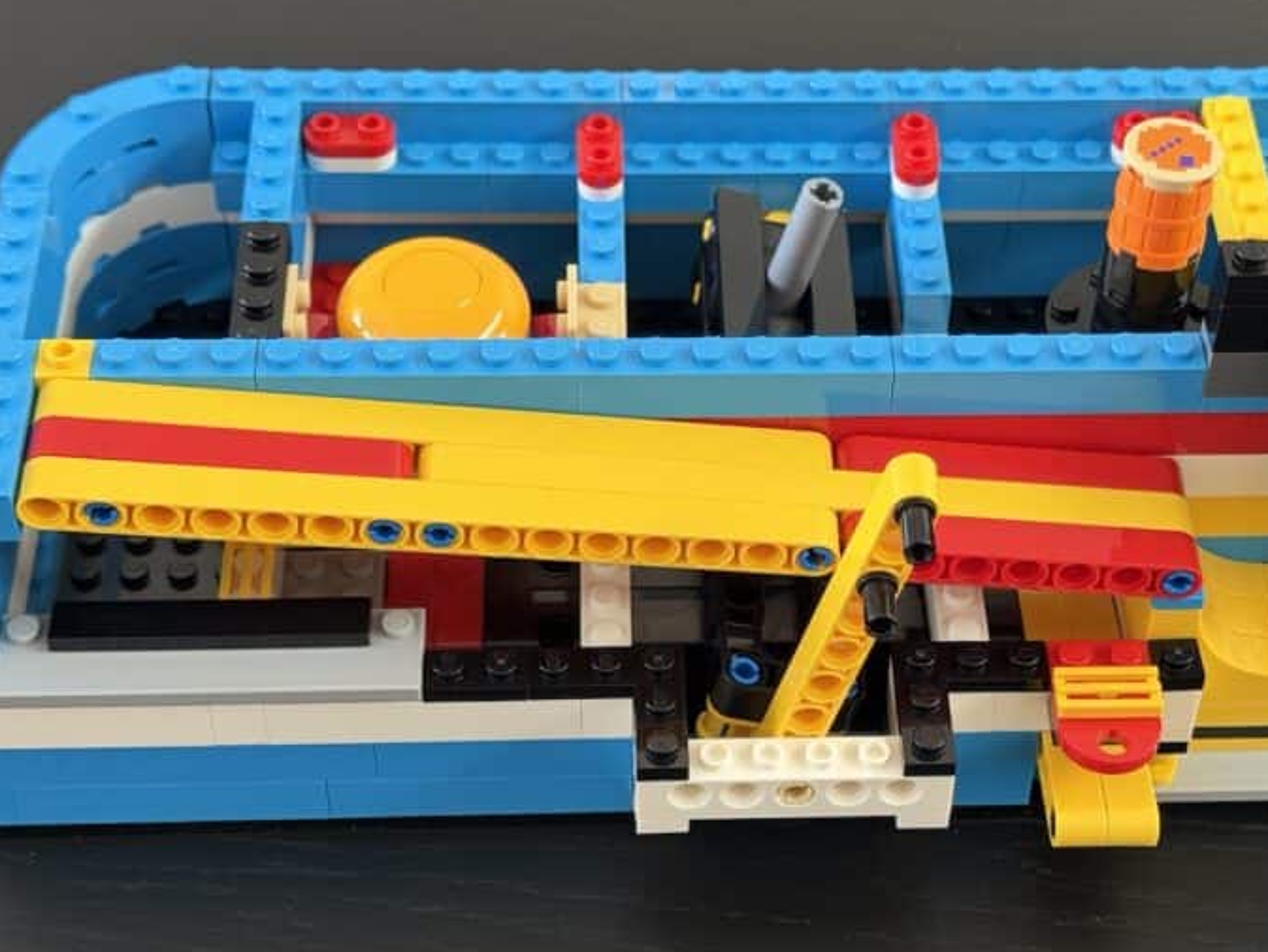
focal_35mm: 73
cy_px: 488
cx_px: 780
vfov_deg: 20.2
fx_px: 2675
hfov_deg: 26.6
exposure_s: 1/56
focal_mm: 6.76
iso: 250
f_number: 1.78
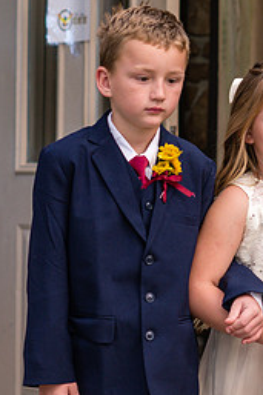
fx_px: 2447
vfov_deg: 9.2
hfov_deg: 6.1
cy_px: 181
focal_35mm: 223
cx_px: 296
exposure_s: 1/400
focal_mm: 85
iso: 400
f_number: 3.2
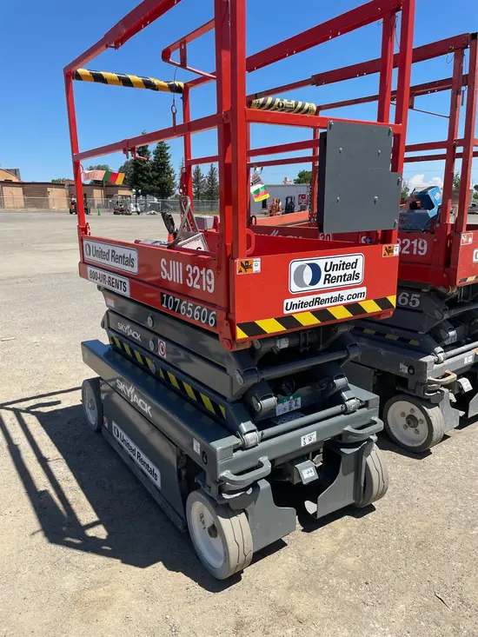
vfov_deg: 67.3
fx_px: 479
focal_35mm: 26
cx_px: 239
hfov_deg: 53.1
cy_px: 318
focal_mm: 4.2
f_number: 1.6
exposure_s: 1/4132
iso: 50
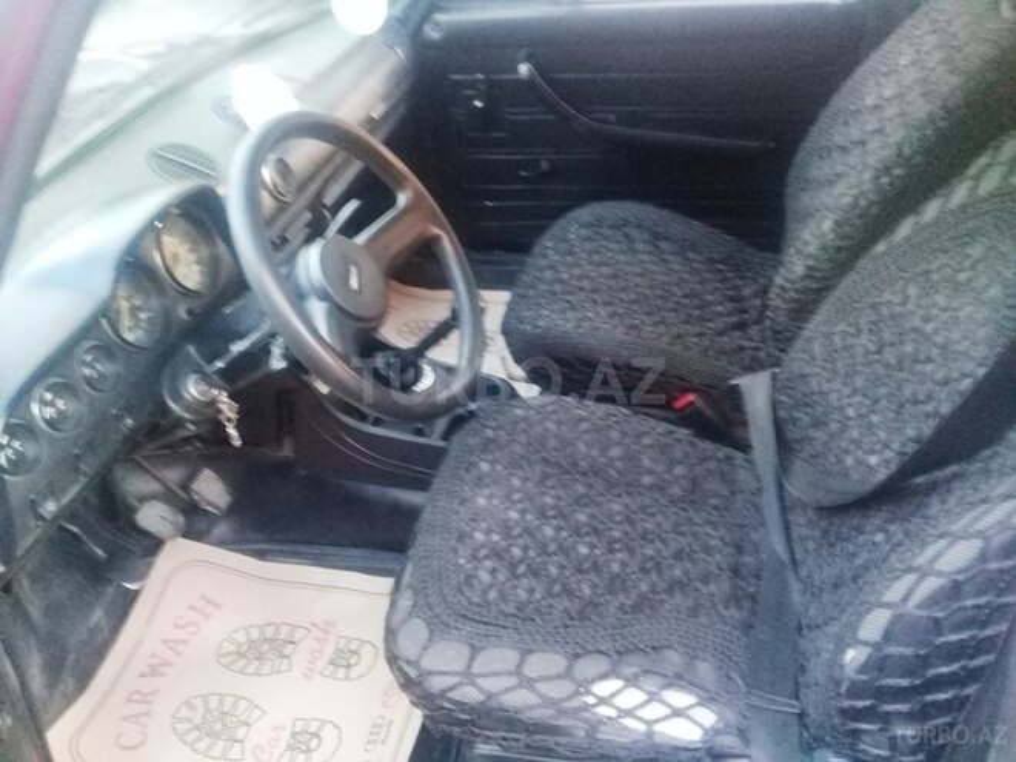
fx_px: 910
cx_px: 508
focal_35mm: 31
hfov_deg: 58.4
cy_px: 381
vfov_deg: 45.4
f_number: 2.2
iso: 320
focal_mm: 3.3
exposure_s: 1/17
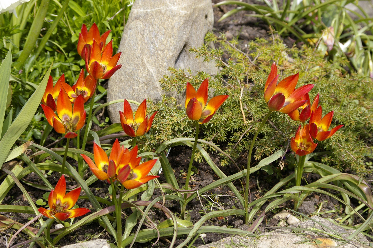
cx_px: 186
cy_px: 124
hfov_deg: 23.4
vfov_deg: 15.7
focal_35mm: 87
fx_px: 901
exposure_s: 1/500
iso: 200
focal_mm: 58
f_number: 8
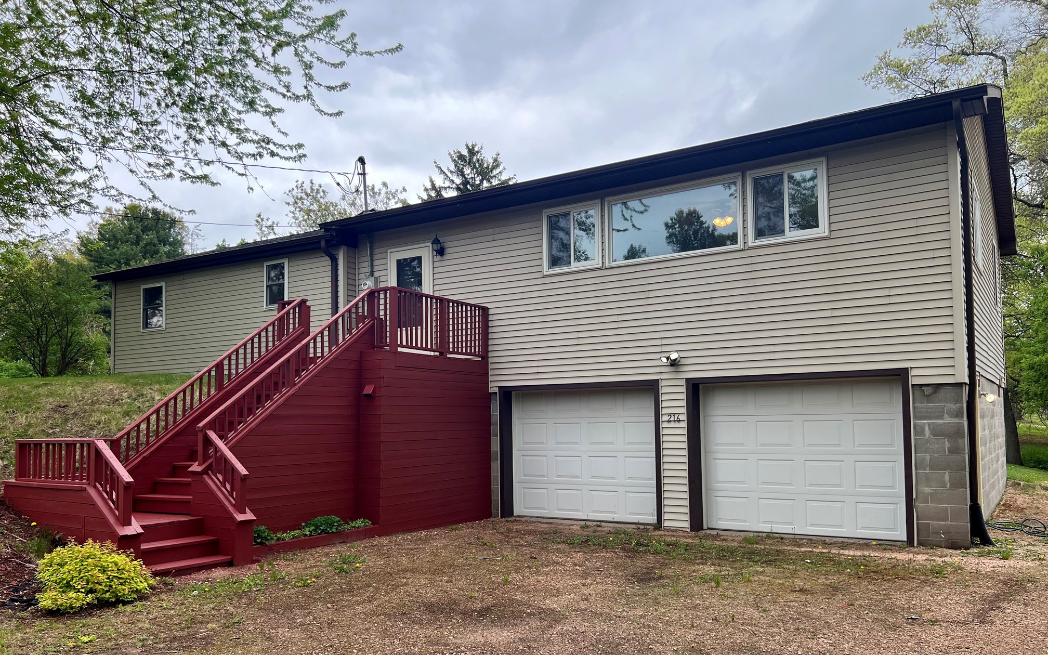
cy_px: 384
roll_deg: +1.0
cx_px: 520
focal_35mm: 28
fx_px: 800
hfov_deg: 66.5
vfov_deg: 44.4
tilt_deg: +4.7
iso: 50
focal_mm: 5.7
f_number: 1.5
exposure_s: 1/643
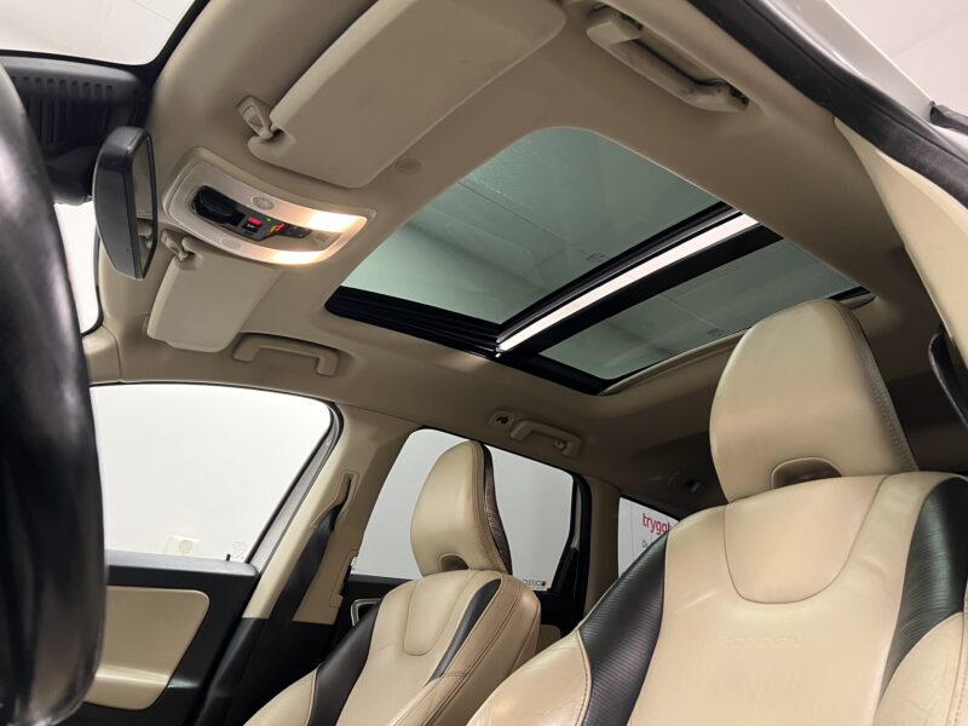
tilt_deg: +26.5
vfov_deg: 53.1
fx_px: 727
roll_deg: -7.3
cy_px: 363
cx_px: 484
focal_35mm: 26
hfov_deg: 67.3
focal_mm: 5.7
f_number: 1.5
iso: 500
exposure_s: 1/33
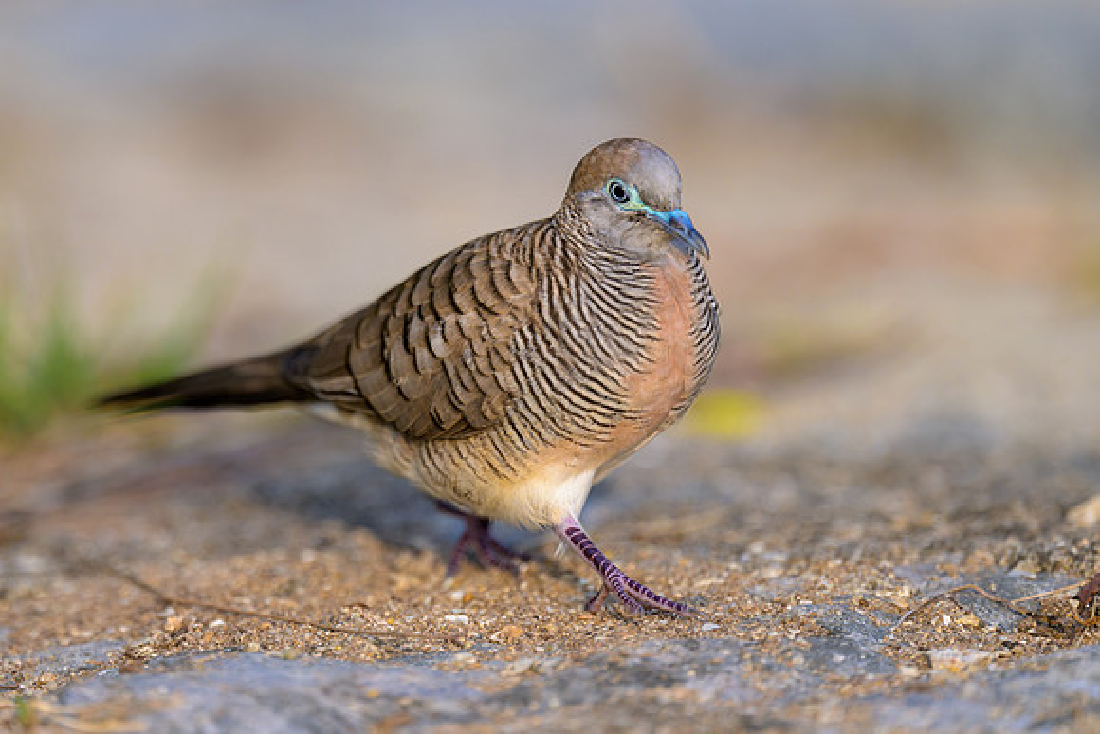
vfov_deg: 2.2
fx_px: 19108
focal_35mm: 625
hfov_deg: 3.3
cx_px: 311
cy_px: 202
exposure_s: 1/2500
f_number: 2.8
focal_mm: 400
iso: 220
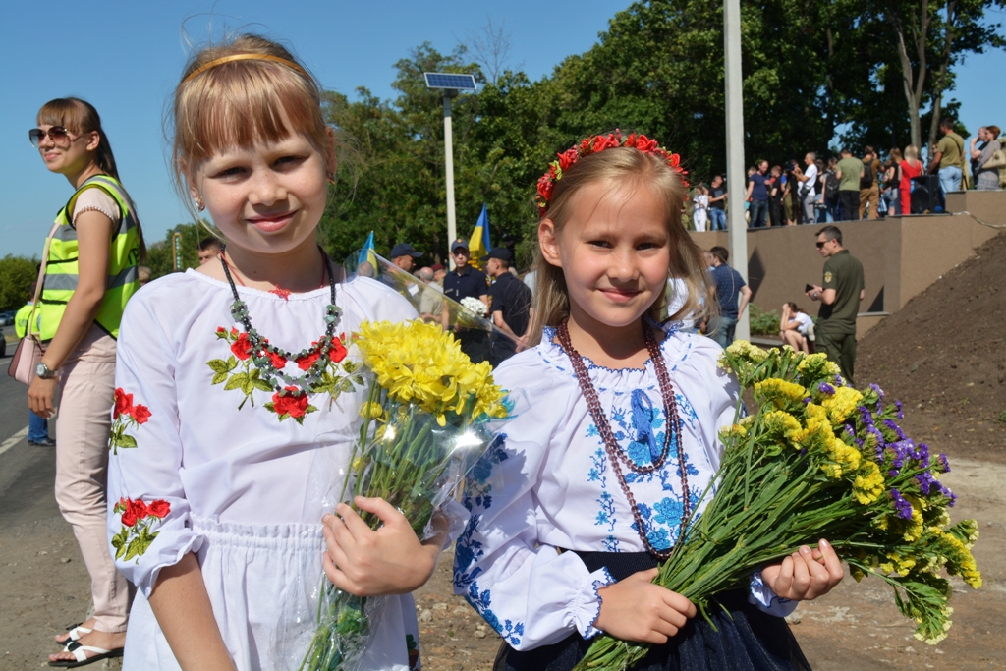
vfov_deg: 35.5
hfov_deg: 51.3
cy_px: 336
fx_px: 1048
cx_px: 503
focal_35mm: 38
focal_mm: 25
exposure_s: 1/400
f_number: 10
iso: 100
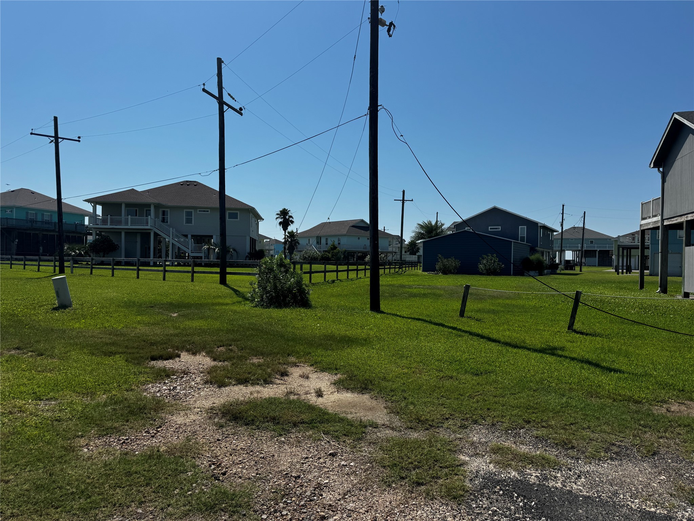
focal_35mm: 24
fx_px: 481
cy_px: 260
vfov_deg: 56.8
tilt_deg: -0.5
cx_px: 347
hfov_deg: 71.6
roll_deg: -1.1
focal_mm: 6.76
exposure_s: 1/10417
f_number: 1.78
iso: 80
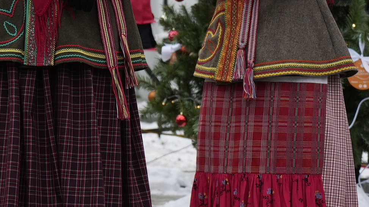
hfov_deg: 10.0
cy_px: -92
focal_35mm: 208
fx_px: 2035
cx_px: -193
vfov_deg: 5.8
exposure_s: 1/640
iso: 400
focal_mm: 42
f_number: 2.8
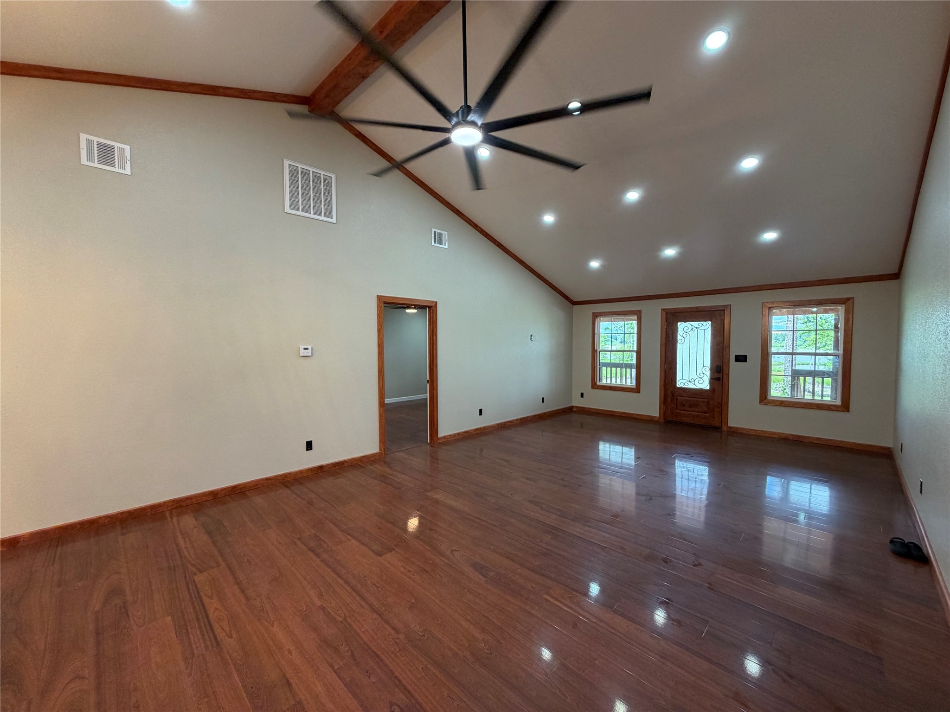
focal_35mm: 14
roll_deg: -0.3
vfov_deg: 85.7
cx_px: 475
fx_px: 384
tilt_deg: -1.6
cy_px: 356
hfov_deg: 102.1
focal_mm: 2.22
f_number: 2.2
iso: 160
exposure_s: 1/60
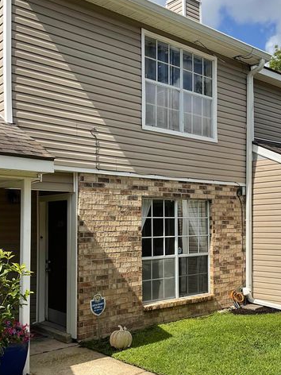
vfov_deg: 45.6
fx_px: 444
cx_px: 140
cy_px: 218
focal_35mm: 41
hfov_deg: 35.1
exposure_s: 1/1786
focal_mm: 3
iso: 16
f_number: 1.8
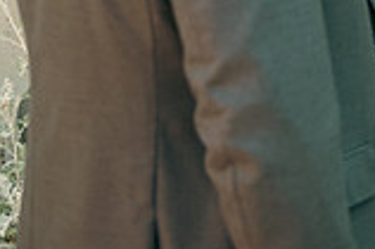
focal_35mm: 147
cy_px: -151
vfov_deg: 9.0
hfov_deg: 13.2
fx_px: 1530
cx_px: 562
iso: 160
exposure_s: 1/250
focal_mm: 40
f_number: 3.5
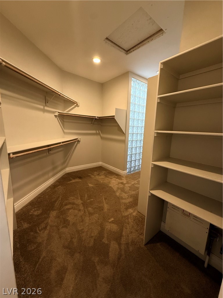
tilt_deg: -10.0
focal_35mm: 14
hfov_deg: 85.7
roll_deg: -1.3
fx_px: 120
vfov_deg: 102.1
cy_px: 149
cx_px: 112
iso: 200
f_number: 2.2
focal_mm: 2.22
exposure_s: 1/60
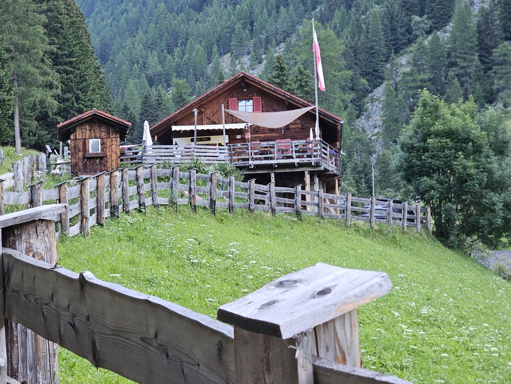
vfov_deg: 21.0
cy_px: 190
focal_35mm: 70
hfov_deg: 27.8
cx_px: 254
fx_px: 1033
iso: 50
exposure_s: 1/50
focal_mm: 7.9
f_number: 2.4
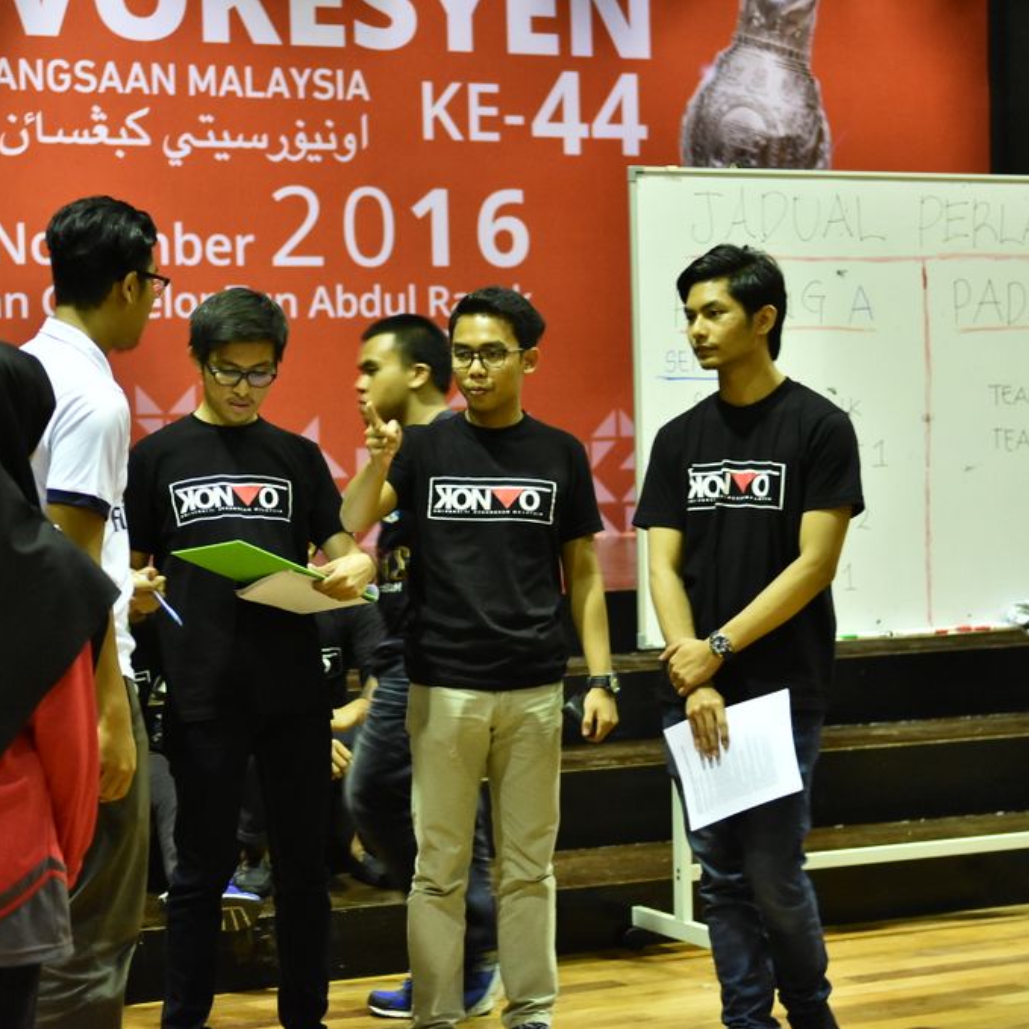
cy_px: 517
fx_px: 2590
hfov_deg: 22.5
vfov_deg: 22.5
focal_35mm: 77
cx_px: 452
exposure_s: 1/80
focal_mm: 40
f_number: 2.8
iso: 2500
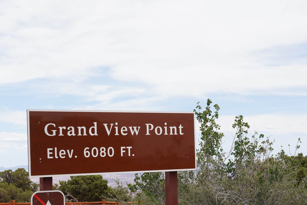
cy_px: 160
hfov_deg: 31.7
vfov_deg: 21.3
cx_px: 110
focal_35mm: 63
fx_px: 537
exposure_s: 1/100
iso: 100
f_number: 13
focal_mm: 40
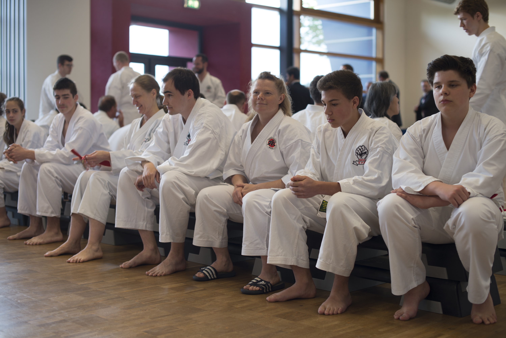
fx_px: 703
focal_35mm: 50
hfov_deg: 39.6
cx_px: 253
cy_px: 169
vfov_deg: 27.0
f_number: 2.8
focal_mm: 50
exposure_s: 1/60
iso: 100
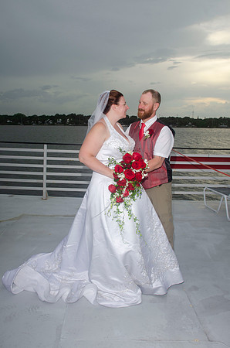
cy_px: 174
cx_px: 115
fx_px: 289
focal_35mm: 30
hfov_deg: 43.4
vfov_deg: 62.0
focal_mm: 20
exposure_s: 1/250
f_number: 7.1
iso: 100
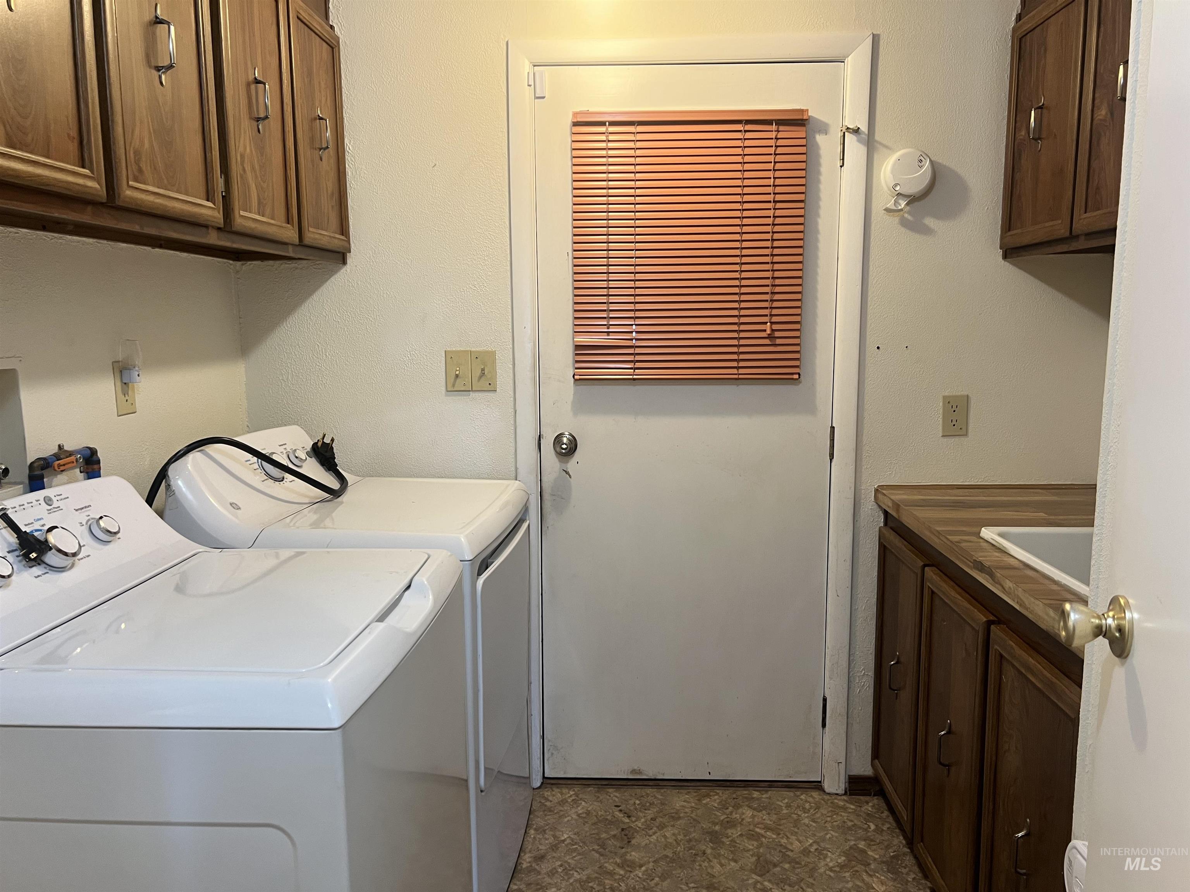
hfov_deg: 67.3
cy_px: 446
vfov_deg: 53.1
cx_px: 595
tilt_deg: -8.7
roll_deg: -0.1
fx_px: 894
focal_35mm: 26
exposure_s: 1/60
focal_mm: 5.7
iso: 100
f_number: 1.5
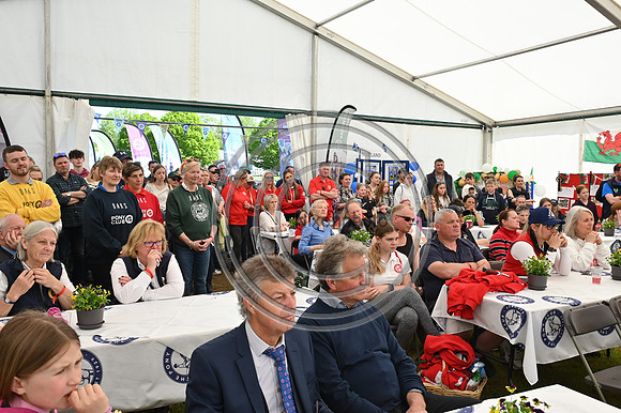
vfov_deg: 41.1
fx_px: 552
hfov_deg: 58.7
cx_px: 310
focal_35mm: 32
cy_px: 206
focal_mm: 32
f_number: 8
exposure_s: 1/320
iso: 800
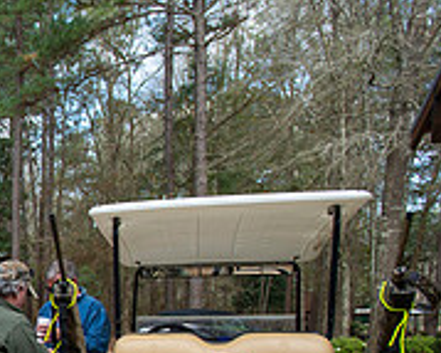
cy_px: 373
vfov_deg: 21.8
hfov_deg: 22.3
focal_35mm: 67
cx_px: -251
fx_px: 874
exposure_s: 1/200
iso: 100
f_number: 4
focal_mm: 22
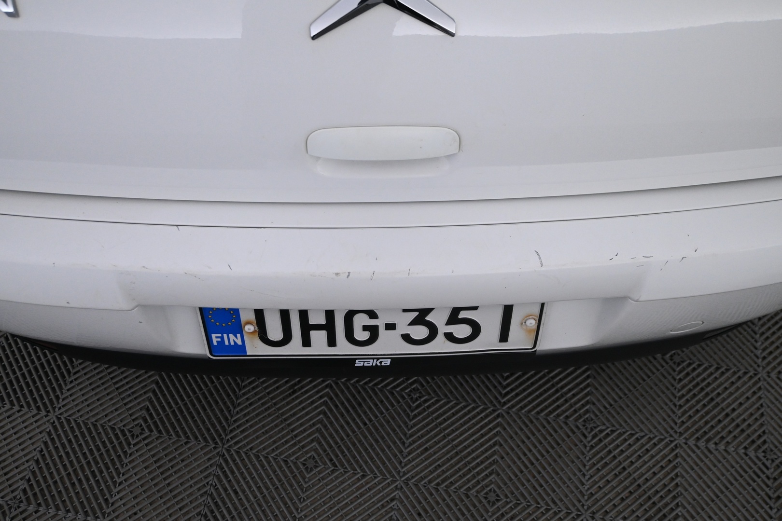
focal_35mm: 33
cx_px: 391
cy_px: 260
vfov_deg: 40.0
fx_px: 717
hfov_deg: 57.2
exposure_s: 1/60
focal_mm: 22
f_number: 4
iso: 1600
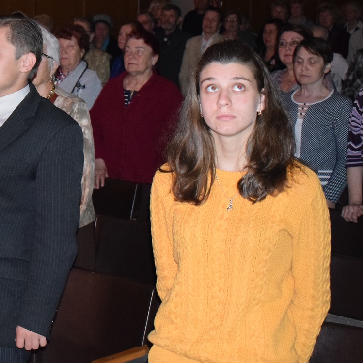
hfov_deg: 17.1
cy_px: 79
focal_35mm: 98
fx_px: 1163
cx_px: -47
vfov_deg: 17.6
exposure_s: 1/60
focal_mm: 32
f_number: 4.5
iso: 3200
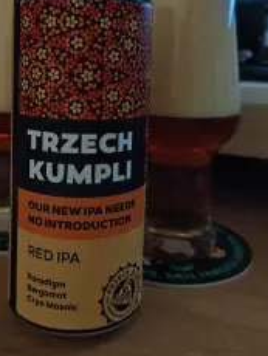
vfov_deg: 45.0
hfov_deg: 35.9
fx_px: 412
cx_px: 104
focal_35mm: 40
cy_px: 85
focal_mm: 5.56
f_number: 1.88
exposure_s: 1/12
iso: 327
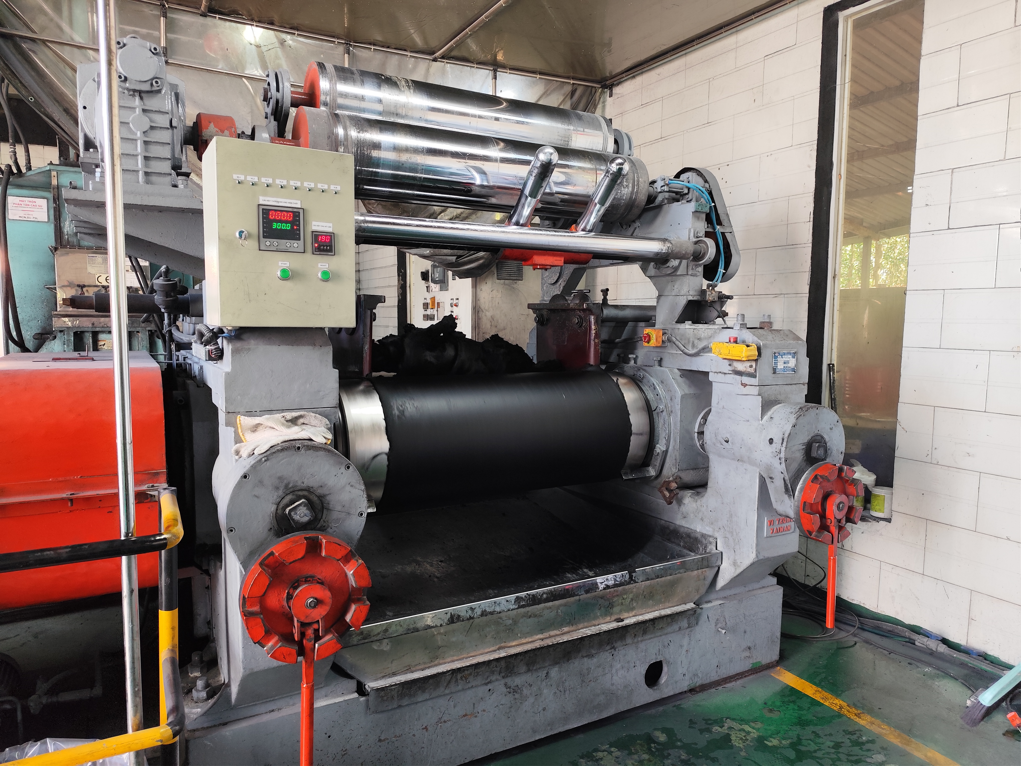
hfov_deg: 73.9
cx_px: 510
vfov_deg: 58.9
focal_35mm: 23
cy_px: 383
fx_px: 678
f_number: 1.65
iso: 250
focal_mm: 6.14
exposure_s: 1/50
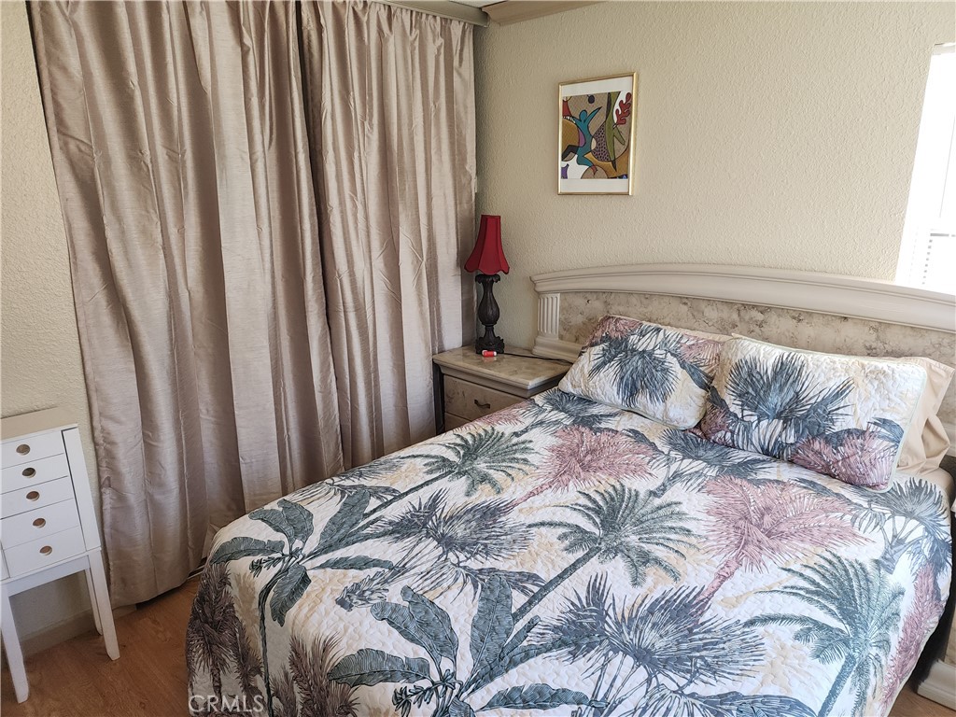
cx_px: 478
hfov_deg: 73.9
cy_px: 358
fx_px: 635
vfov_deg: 58.9
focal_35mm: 23
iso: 100
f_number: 1.8
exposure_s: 1/60
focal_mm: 6.4
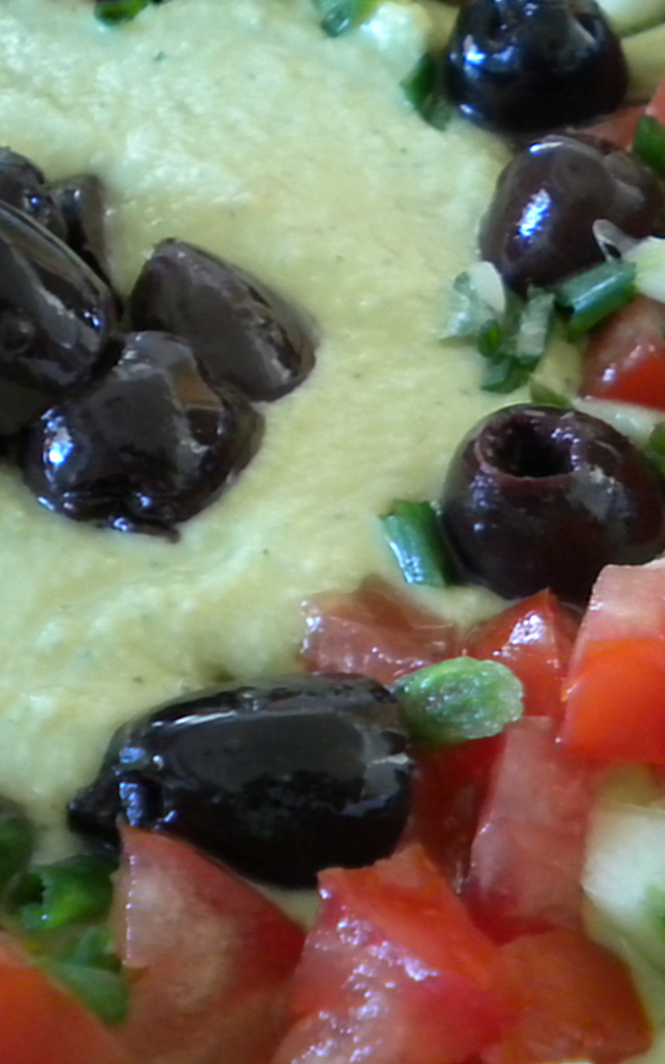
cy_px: 500
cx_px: 534
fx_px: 1884
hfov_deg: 19.8
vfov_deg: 31.5
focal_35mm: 65
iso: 400
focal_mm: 7.4
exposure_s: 1/10.4
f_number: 3.5
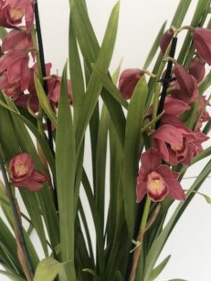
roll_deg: +0.8
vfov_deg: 21.6
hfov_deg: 16.4
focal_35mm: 90
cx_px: 90
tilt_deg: -23.6
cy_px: 208
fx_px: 731
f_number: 2.4
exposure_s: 1/60
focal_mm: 6
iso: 25
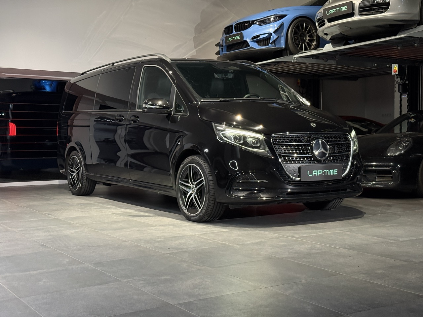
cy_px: 158
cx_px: 212
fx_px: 587
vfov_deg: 30.3
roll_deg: +0.1
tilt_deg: -1.9
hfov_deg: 39.7
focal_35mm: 48
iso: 250
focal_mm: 6.76
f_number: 1.78
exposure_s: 1/47
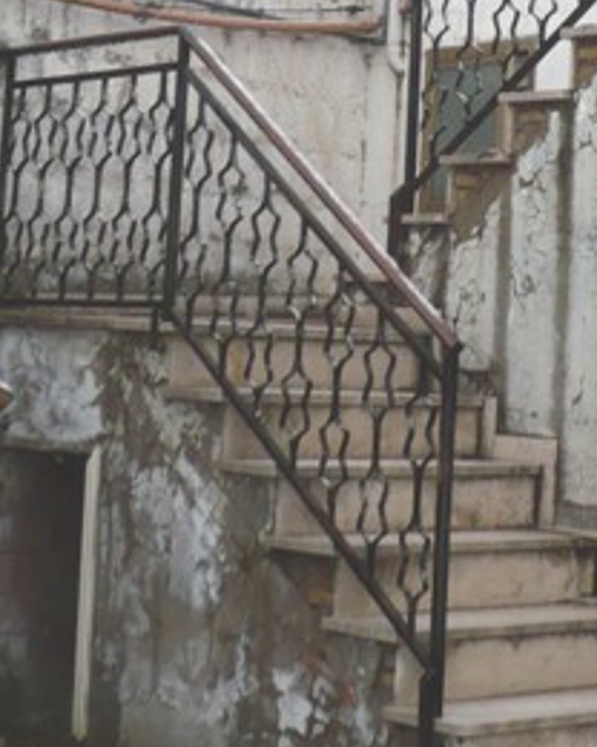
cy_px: -52
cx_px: 686
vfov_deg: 17.3
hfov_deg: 13.9
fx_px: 2385
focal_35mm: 108
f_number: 3.2
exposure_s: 1/320
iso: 100
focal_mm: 7.5
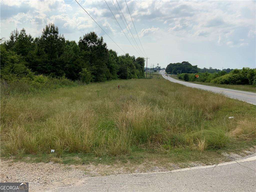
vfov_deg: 48.2
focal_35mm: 29
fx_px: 214
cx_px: 128
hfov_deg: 61.7
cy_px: 96
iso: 16
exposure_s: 1/2538
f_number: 1.8
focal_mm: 3
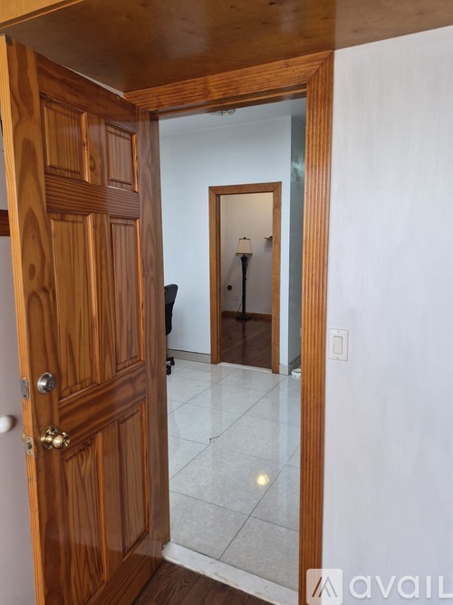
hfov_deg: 58.9
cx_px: 226
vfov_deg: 73.9
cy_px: 302
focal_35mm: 23
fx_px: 401
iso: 200
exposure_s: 1/120
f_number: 1.8
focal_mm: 5.4
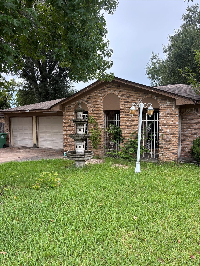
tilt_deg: -4.1
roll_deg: -0.6
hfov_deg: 53.1
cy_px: 133
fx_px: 200
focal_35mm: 26
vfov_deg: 67.3
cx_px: 100
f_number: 1.6
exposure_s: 1/525
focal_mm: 5.96
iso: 50
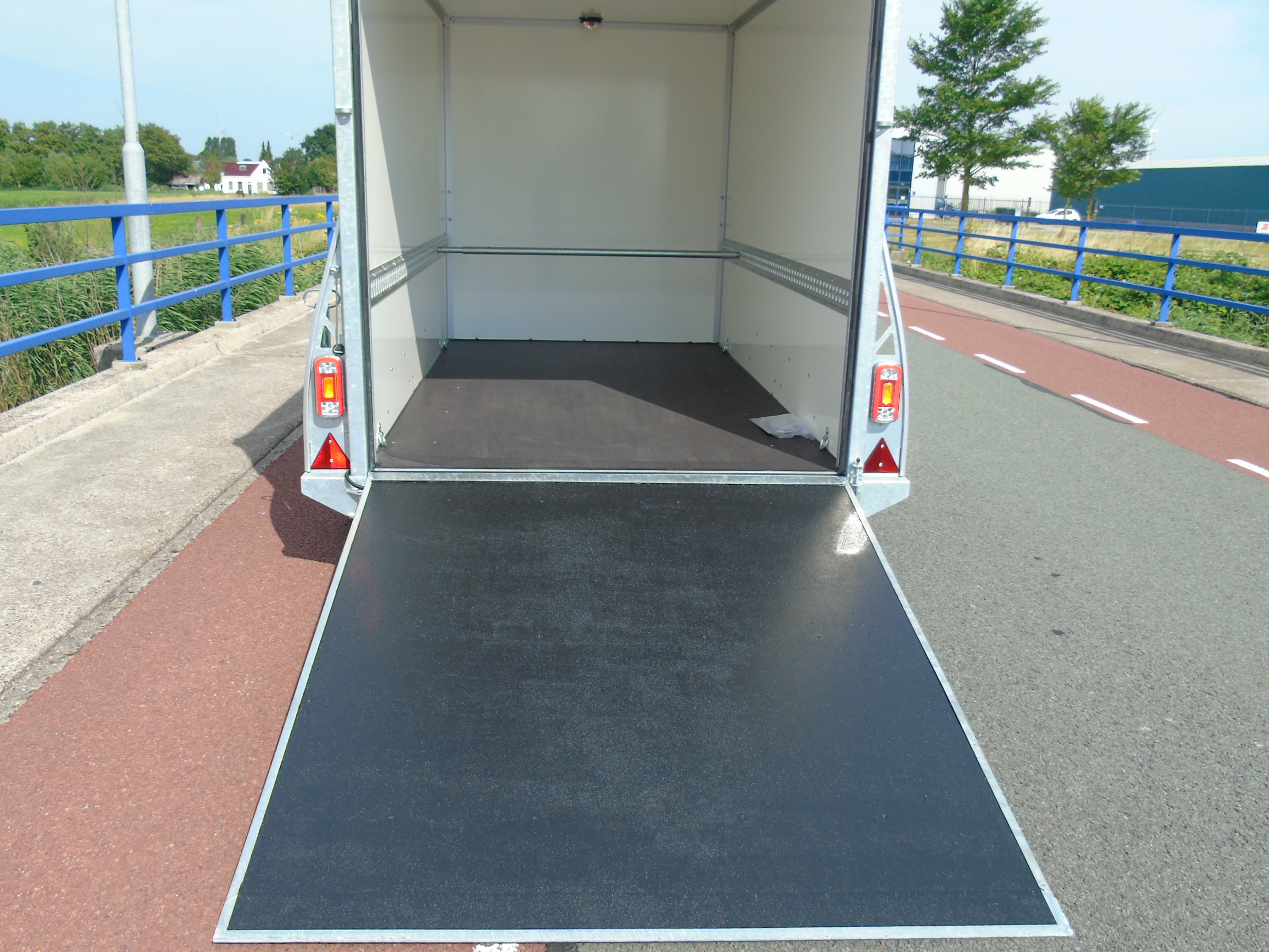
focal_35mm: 28
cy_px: 472
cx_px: 605
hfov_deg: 63.4
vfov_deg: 49.8
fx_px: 1027
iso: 80
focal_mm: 4.4
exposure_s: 1/640
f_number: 3.4
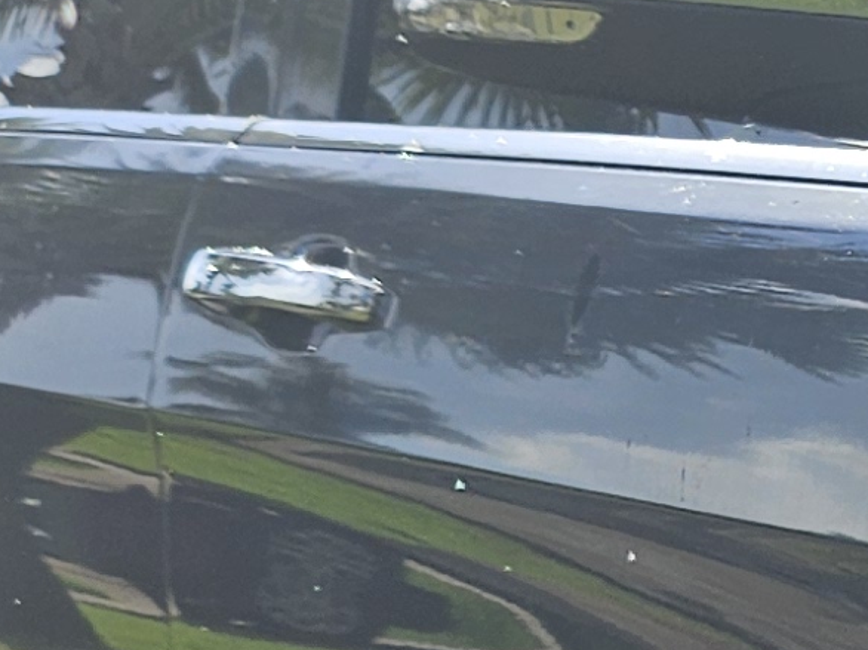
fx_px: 3935
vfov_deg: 9.2
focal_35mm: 157
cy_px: 946
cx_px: 2312
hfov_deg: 10.3
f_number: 1.8
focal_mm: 5.4
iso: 25
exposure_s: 1/1765
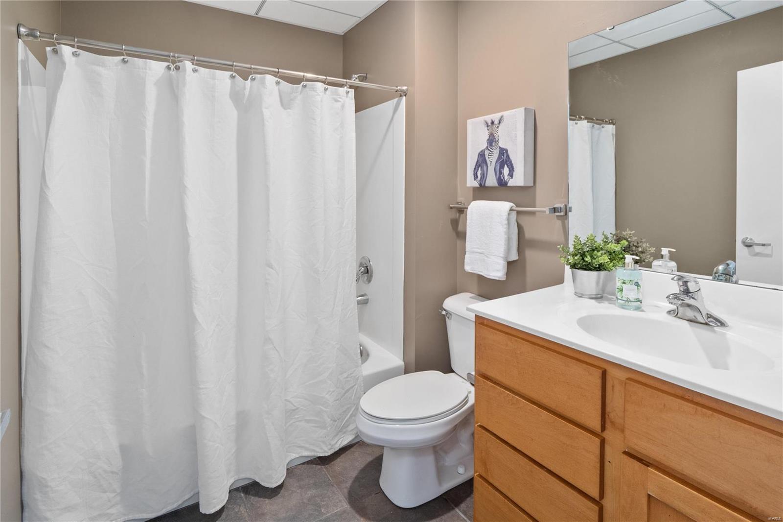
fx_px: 348
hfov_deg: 96.7
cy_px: 261
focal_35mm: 16
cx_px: 392
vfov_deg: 73.7
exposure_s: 2
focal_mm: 8
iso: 400
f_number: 8
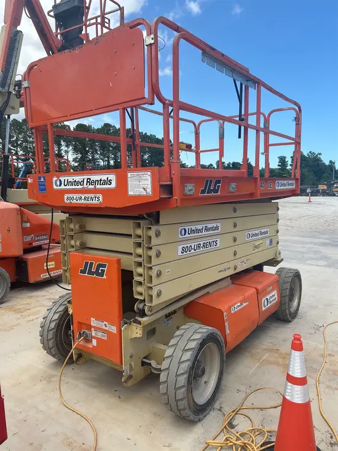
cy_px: 226
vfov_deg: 67.3
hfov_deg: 53.1
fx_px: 338
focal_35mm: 26
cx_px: 169
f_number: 1.5
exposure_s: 1/2123
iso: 50
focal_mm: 5.7
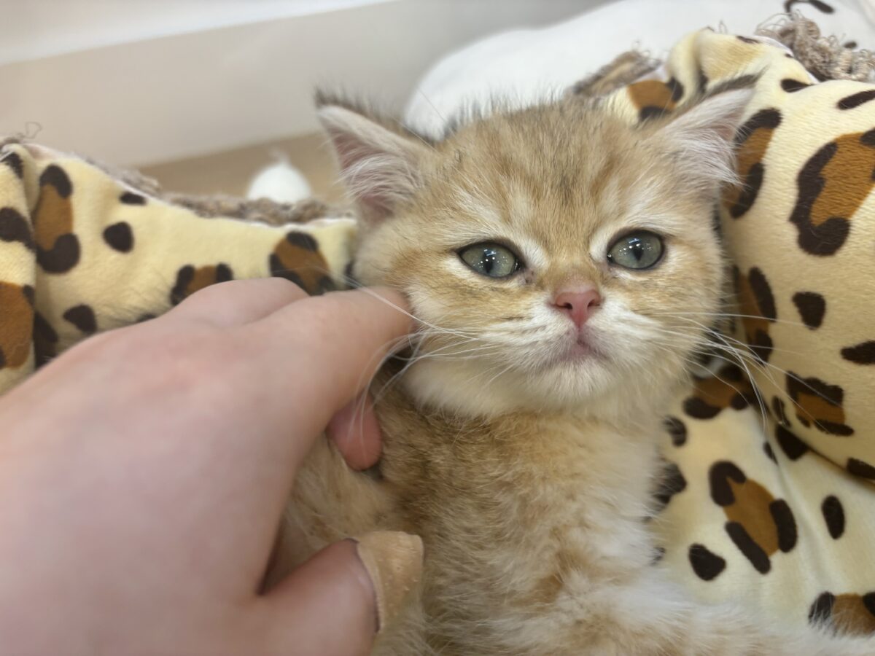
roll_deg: +5.7
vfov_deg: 53.1
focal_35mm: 26
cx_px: 438
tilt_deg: -36.2
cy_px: 328
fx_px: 657
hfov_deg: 67.3
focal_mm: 5.96
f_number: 1.6
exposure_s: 1/50
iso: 80
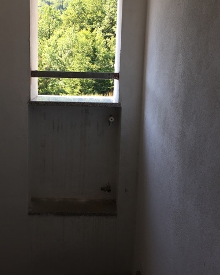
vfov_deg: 47.5
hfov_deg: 39.0
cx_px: 88
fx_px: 310
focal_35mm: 38
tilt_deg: -7.5
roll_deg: -1.4
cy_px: 101
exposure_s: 1/150
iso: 32
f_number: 2.2
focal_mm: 4.15
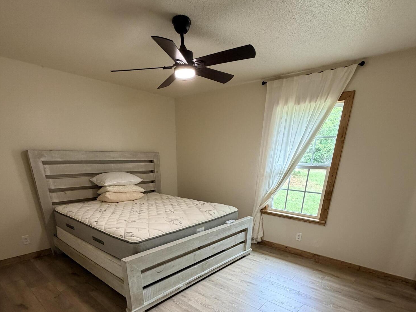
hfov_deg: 84.7
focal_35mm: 19
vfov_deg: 63.0
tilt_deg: -22.9
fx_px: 228
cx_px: 205
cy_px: 248
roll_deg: -2.0
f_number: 2.2
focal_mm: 2.22
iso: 320
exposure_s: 1/60
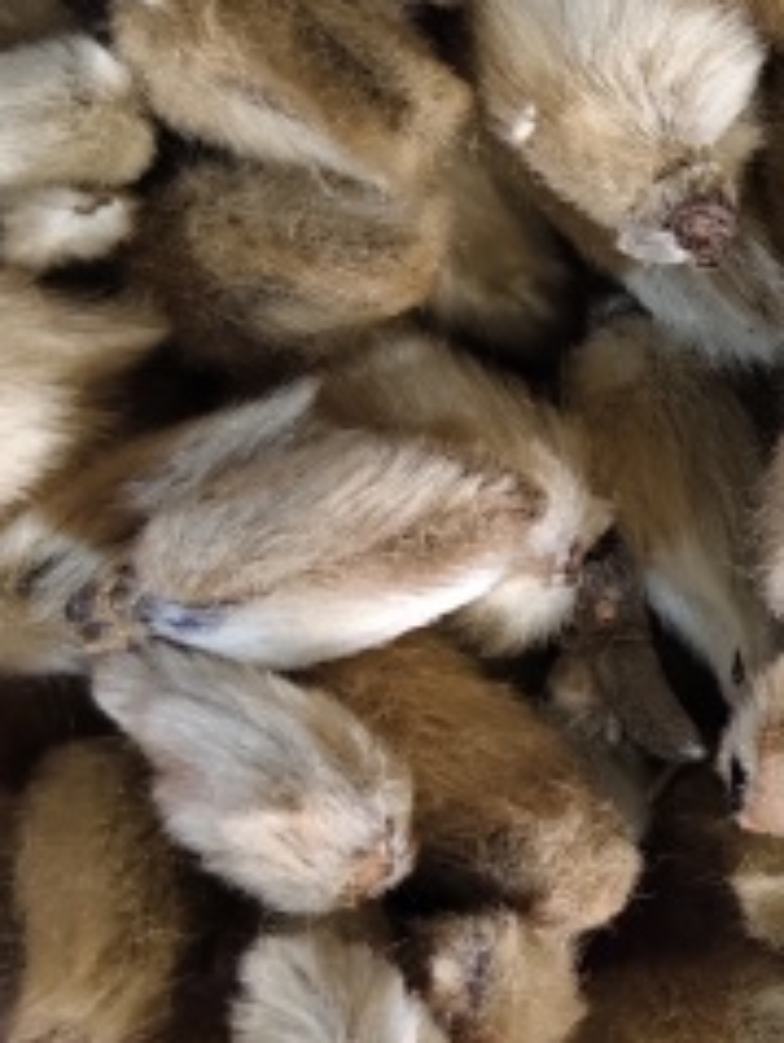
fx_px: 3105
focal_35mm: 103
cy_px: 646
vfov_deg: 19.0
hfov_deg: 13.3
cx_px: 1275
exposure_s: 1/50
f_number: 1.88
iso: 614
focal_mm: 5.56
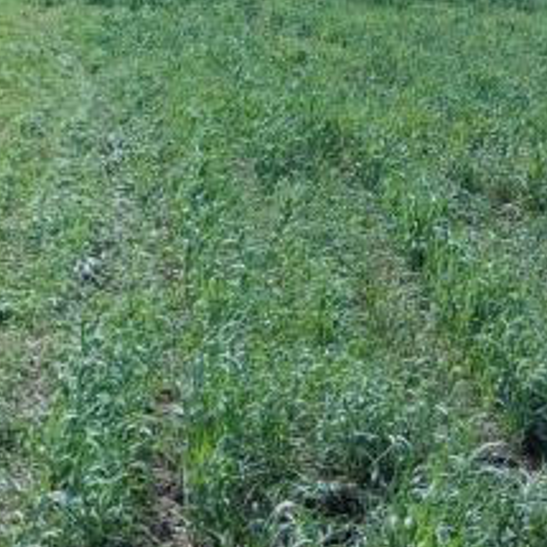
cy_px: 32
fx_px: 1627
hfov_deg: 16.2
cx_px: -425
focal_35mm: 91
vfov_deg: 18.7
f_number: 1.8
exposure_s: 1/1506
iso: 112
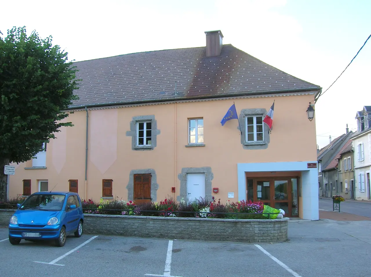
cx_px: 186
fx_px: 364
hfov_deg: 54.0
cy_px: 138
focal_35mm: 34
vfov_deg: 41.7
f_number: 4.9
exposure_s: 1/57.7
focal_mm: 5.7
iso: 50
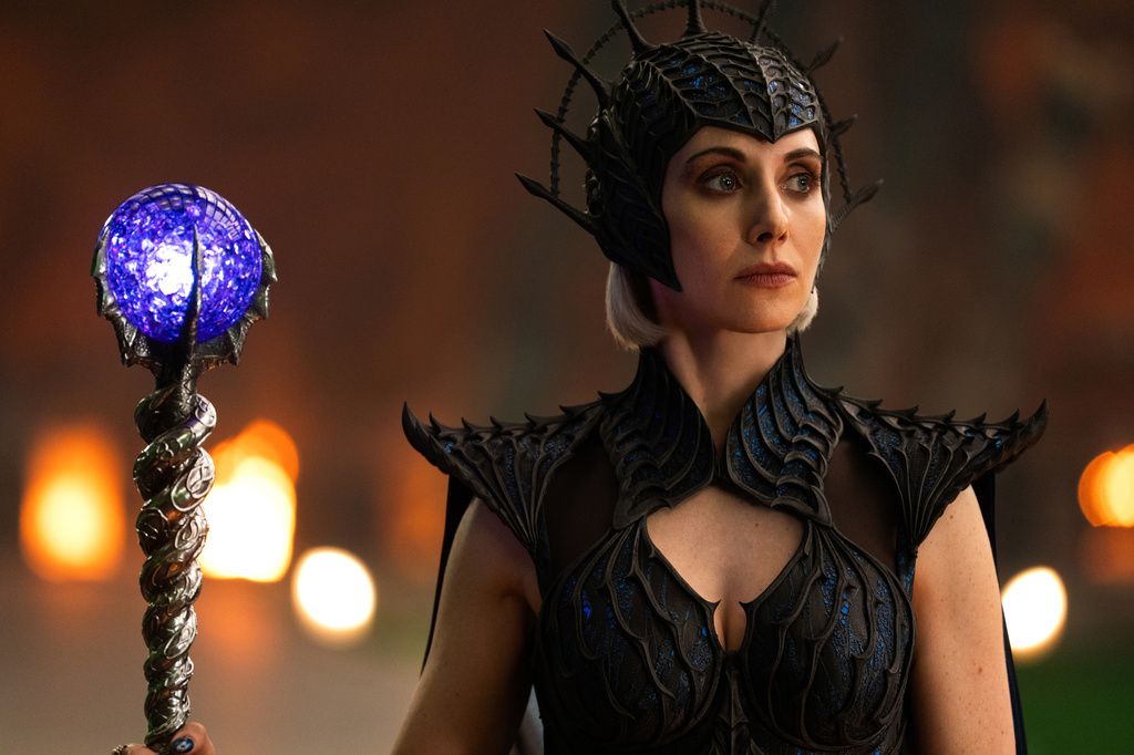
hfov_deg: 10.3
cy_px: 378
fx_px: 6298
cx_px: 567
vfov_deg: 6.9
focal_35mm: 200
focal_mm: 200
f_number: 2.8
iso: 2500
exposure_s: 1/160
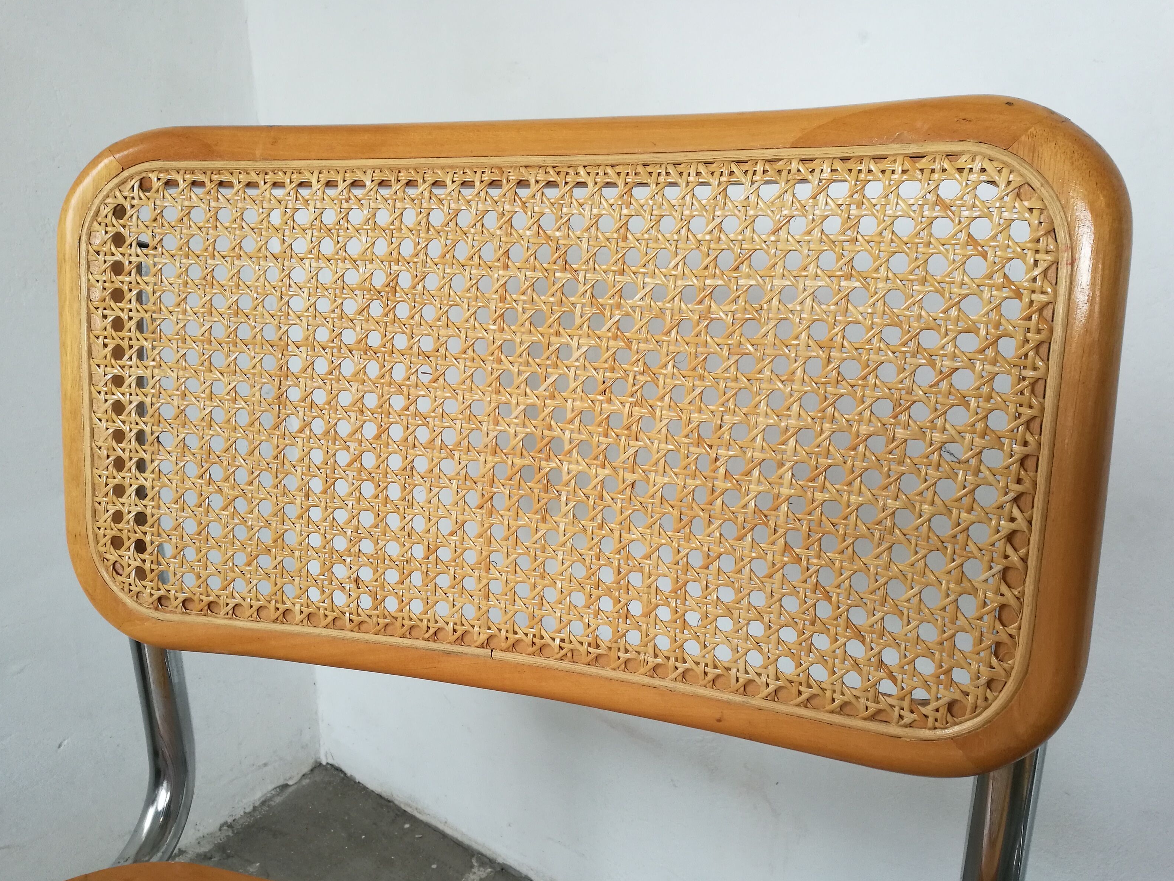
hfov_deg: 63.4
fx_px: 950
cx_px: 584
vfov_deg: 49.8
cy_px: 449
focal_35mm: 28
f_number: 2.2
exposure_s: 1/60
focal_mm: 4.5
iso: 125
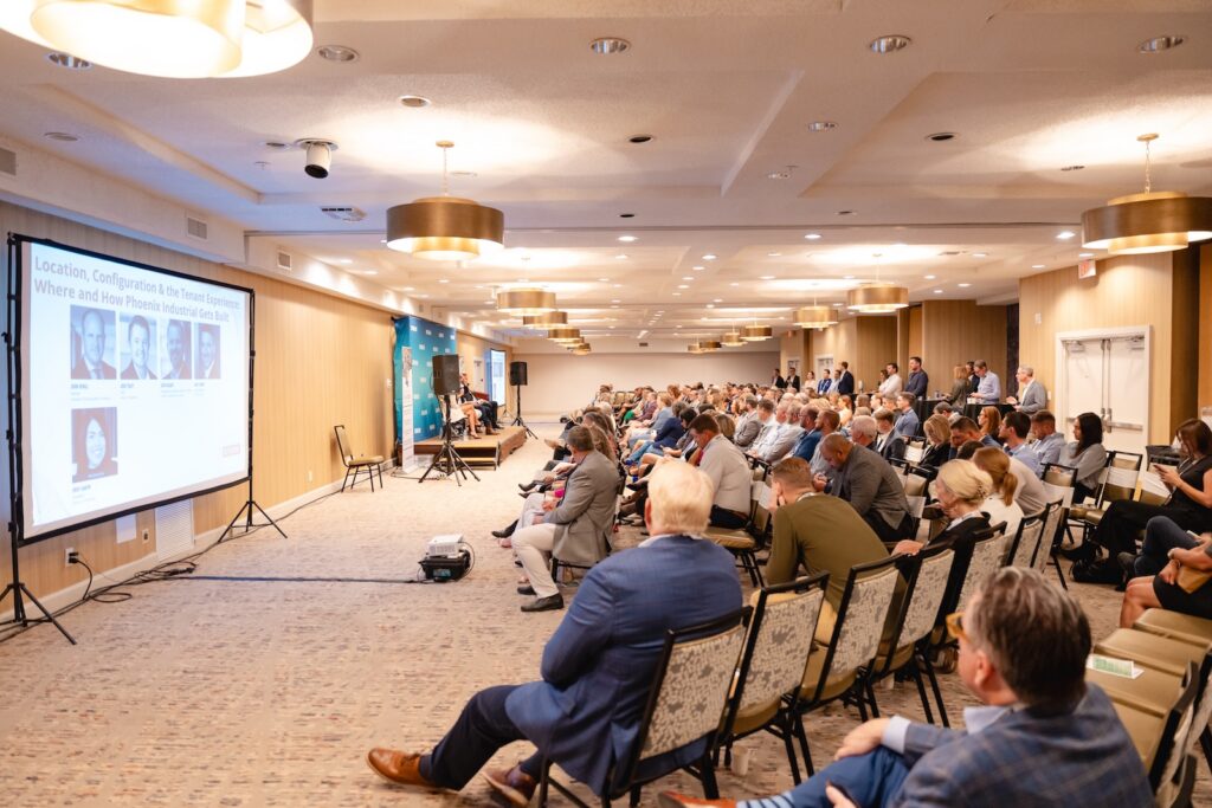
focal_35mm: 28
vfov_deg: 46.2
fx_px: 948
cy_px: 404
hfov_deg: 65.2
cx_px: 600
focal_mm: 27.2
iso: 3200
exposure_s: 1/125
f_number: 2.8
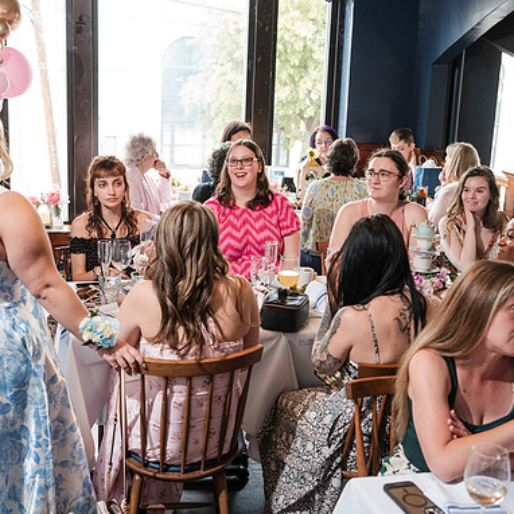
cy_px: 256
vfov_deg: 34.7
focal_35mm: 49
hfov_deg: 34.7
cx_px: 237
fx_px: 823
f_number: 4
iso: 2000
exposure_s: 1/250
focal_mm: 38
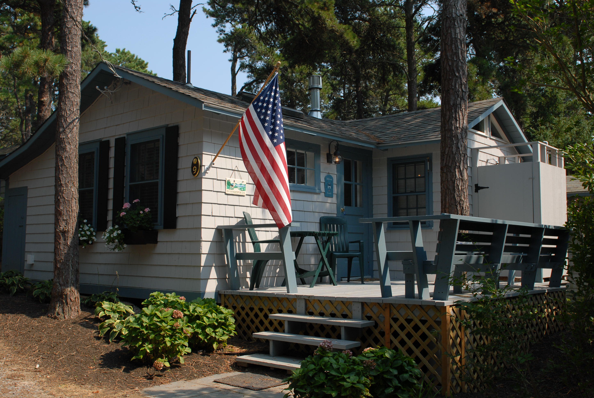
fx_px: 595
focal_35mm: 36
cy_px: 199
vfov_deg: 37.0
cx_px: 297
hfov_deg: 53.0
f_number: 5.6
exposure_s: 1/250
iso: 100
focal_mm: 24
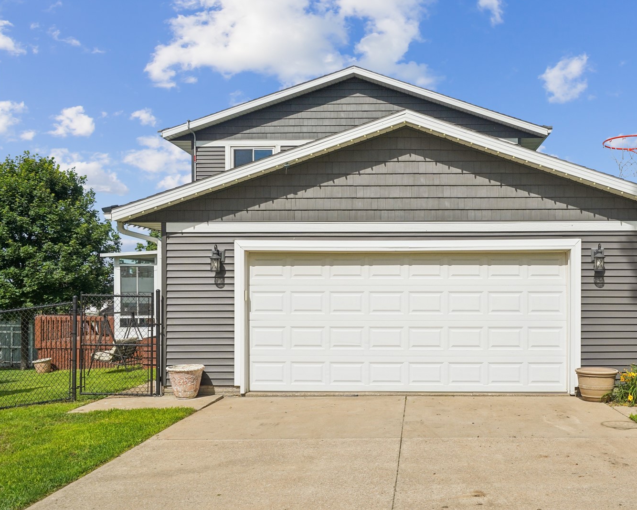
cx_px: 402
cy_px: 252
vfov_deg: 40.1
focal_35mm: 37
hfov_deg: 48.6
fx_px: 698
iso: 500
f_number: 9
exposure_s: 1/1600
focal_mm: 31
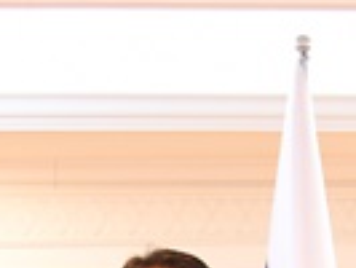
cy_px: 669
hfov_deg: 7.7
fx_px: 2635
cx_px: 236
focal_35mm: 256
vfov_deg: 5.6
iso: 1600
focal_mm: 34
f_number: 5
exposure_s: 1/50
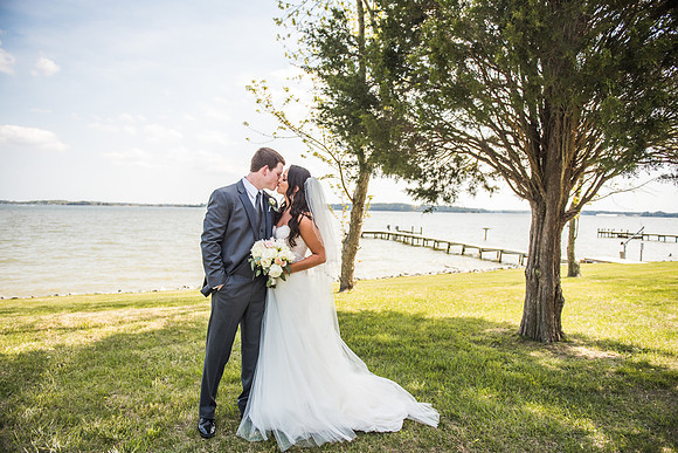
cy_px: 226
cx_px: 339
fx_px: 452
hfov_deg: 73.7
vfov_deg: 53.1
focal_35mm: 24
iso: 320
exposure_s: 1/4000
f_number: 2.8
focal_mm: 24
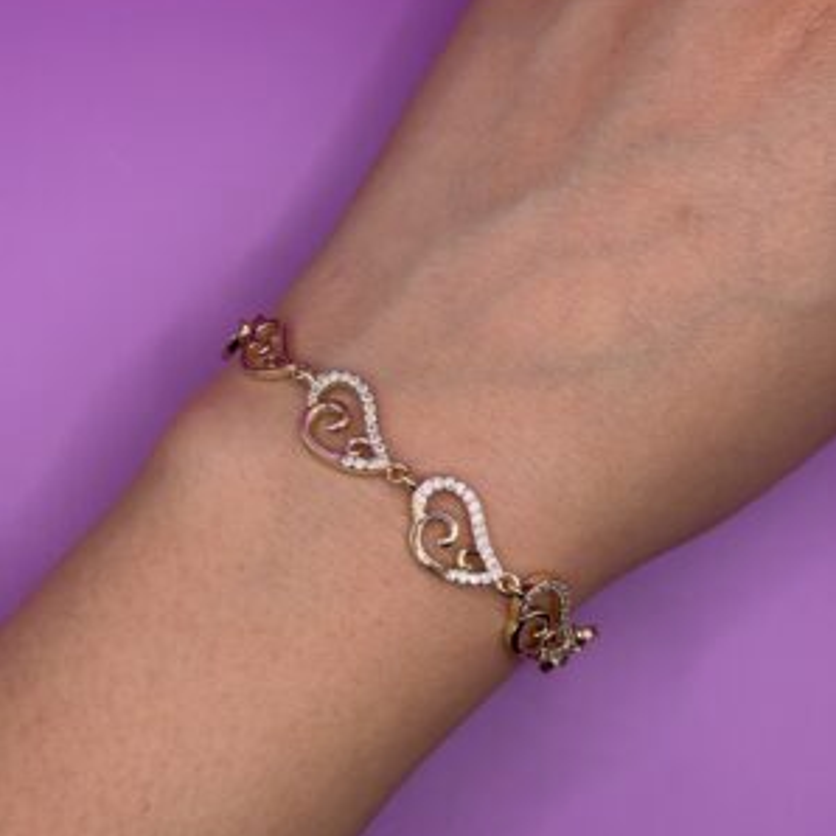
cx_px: 418
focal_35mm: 57
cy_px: 480
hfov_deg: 30.0
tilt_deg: -87.3
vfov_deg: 30.0
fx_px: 1557
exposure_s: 1/299
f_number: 1.78
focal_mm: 6.76
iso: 64
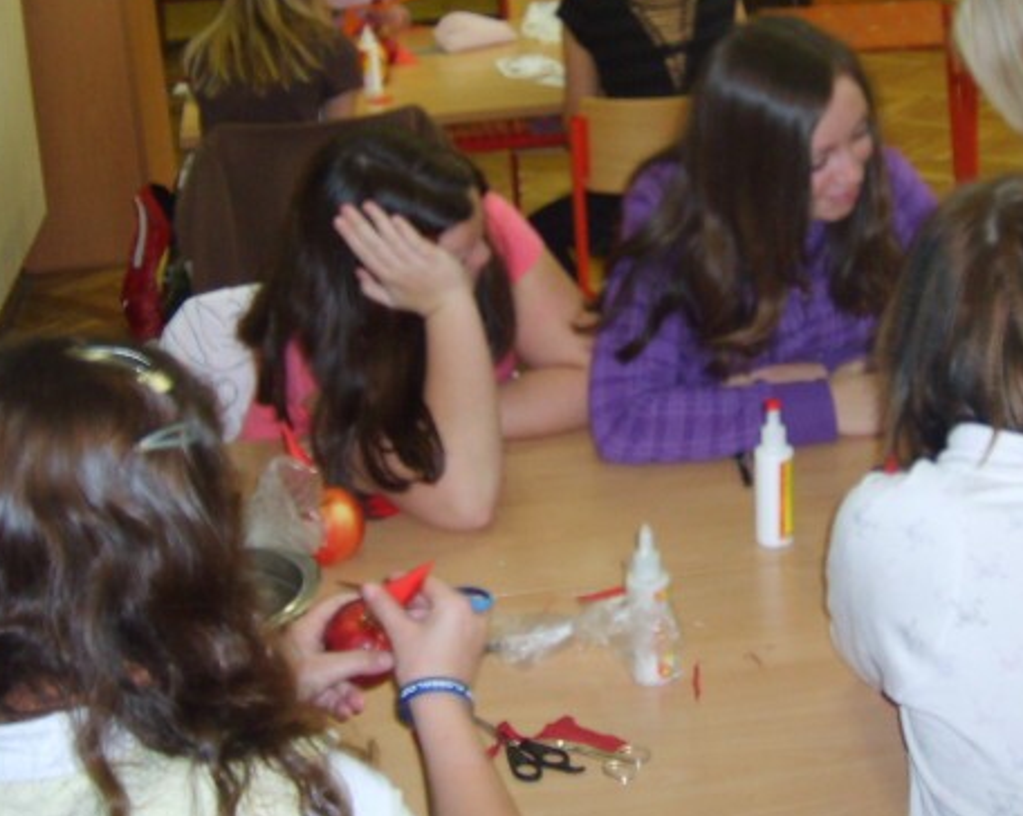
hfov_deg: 31.3
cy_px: 211
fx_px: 1815
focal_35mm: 60
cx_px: 651
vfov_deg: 25.1
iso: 100
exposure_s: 1/45
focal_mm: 5.8
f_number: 2.8
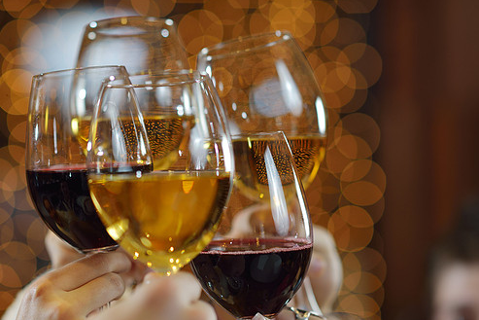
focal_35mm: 100
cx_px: 204
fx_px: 1331
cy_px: 185
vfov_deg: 13.7
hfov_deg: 20.4
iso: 100
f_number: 2.2
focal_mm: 85
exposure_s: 1/100
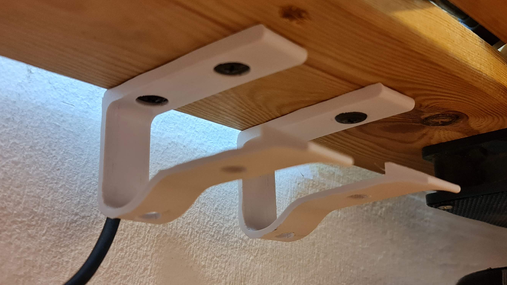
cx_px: 243
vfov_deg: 29.0
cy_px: 142
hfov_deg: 49.4
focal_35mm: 41
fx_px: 551
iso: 500
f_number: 1.8
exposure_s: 1/25
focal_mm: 7
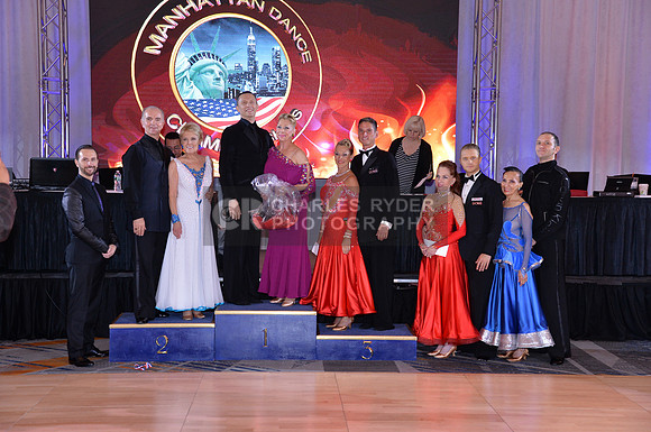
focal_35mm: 52
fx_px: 939
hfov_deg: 38.2
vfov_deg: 25.9
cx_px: 326
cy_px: 216
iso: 1600
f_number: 5
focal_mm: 52
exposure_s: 1/250
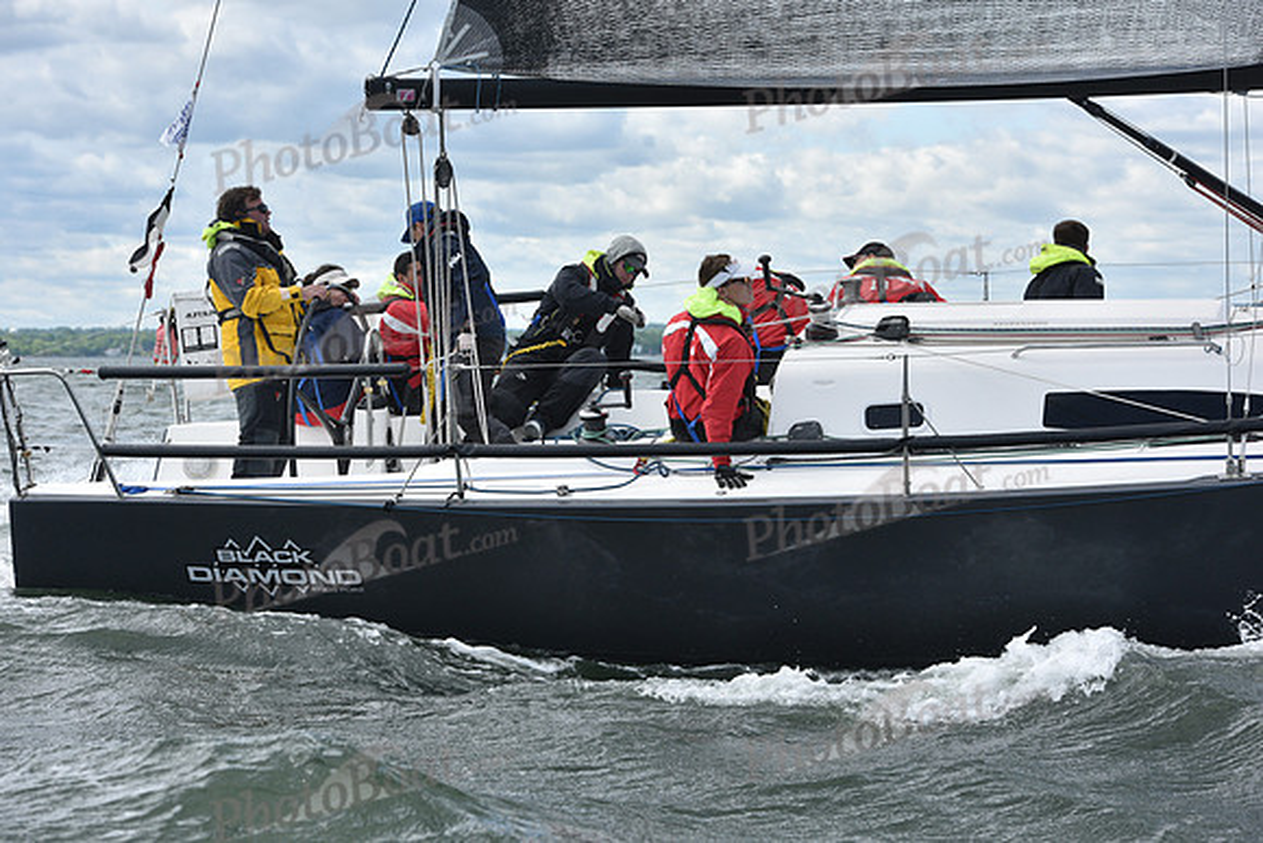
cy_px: 422
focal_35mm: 98
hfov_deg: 20.8
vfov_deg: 14.0
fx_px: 3439
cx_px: 632
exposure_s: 1/1000
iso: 320
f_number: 6.3
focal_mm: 98
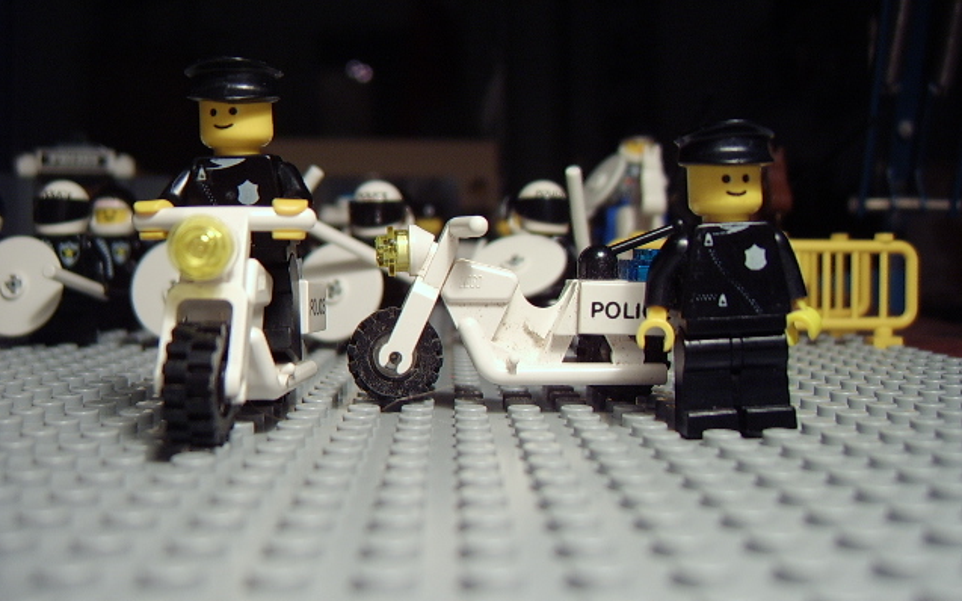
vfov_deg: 38.2
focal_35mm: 33
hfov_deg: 58.1
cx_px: 482
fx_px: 865
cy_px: 249
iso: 100
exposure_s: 1/15
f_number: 2.7
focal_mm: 8.13
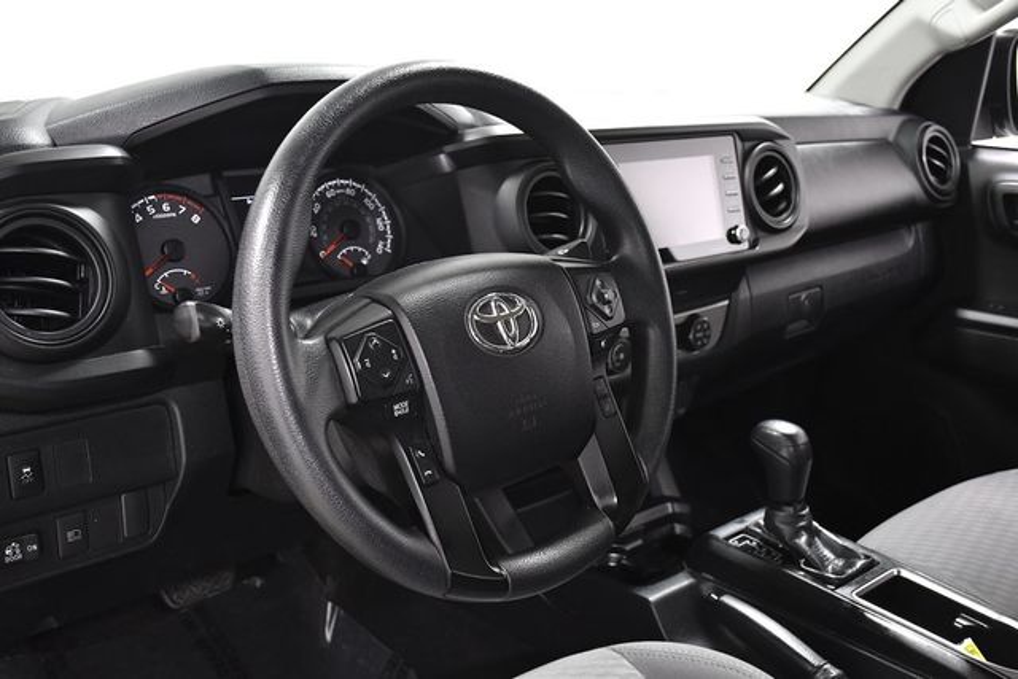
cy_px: 340
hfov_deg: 49.5
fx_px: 1103
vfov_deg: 34.2
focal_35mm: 39
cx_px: 509
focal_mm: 26
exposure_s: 1/125
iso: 2500
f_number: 4.5
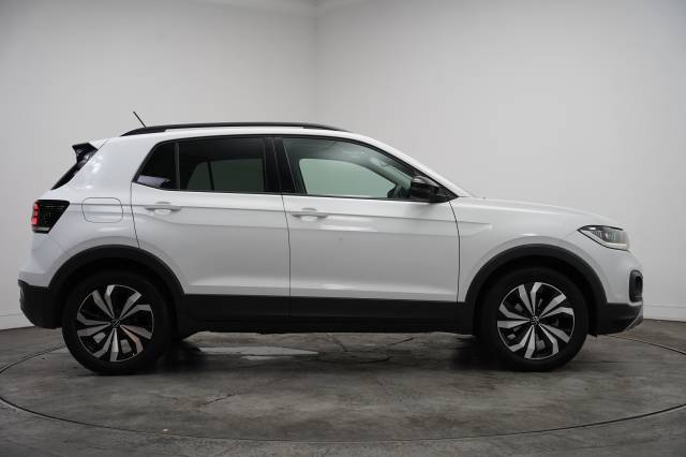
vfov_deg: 30.5
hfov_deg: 44.6
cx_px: 343
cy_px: 228
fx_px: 836
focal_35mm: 44
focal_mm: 43.9
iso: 800
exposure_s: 1/160
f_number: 4
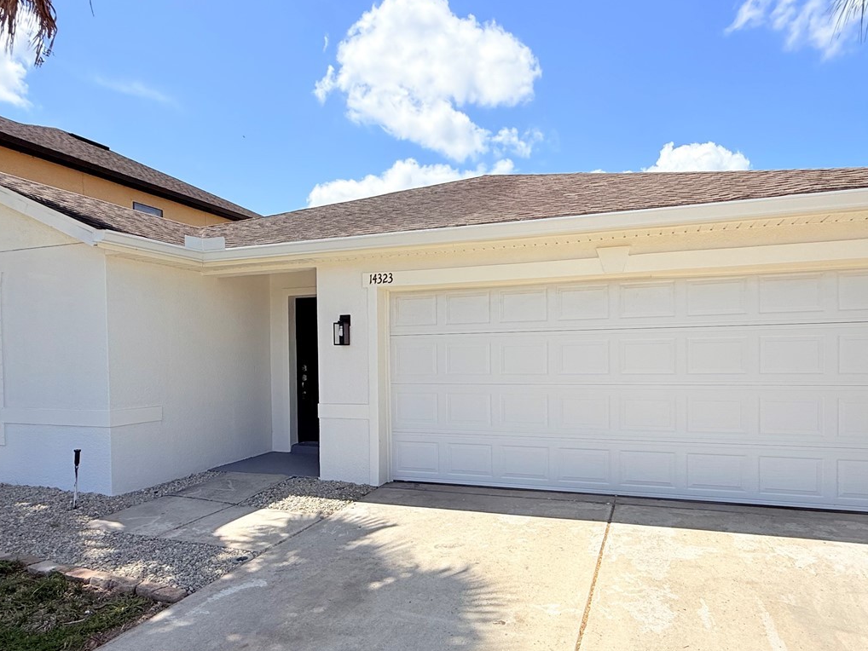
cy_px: 366
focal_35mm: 22
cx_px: 466
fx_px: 552
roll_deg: +0.9
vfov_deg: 60.9
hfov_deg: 76.3
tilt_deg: -0.4
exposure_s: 1/2841
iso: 50
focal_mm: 2.22
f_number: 2.2
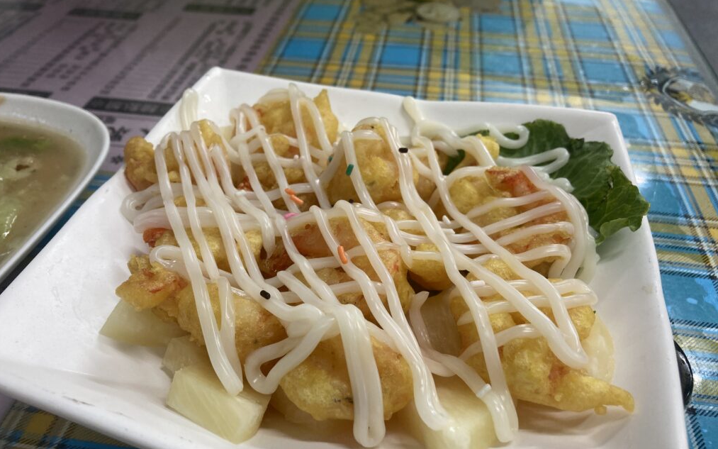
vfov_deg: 41.6
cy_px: 268
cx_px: 356
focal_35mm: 30
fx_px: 587
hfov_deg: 62.9
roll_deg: -0.6
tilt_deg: -40.4
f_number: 1.8
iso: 64
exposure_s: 1/60
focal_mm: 3.99
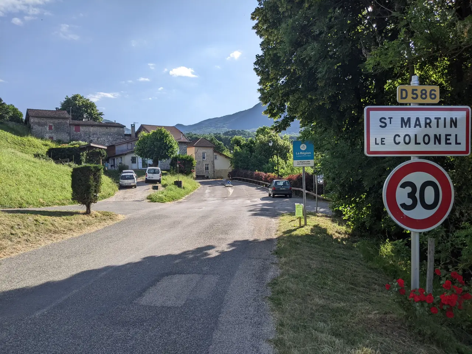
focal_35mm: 27
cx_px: 236
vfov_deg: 51.4
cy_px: 177
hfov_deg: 65.3
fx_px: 368
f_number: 1.8
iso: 56
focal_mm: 4.44
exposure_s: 1/3356
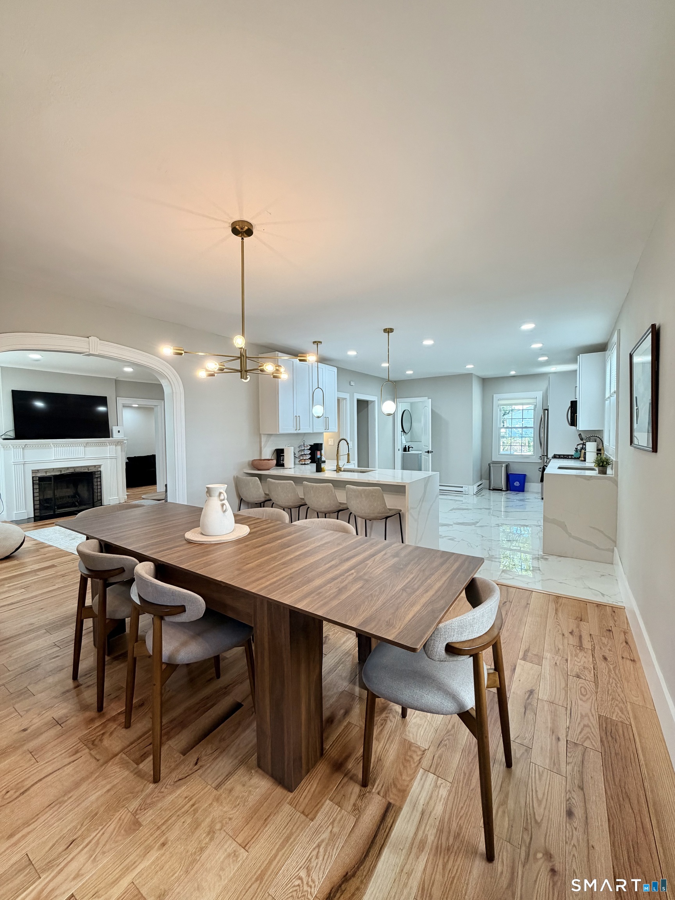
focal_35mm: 14
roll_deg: +0.1
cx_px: 338
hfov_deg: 85.7
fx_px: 364
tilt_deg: -3.5
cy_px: 450
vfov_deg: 102.1
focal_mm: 2.22
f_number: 2.2
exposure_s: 1/120
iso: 125
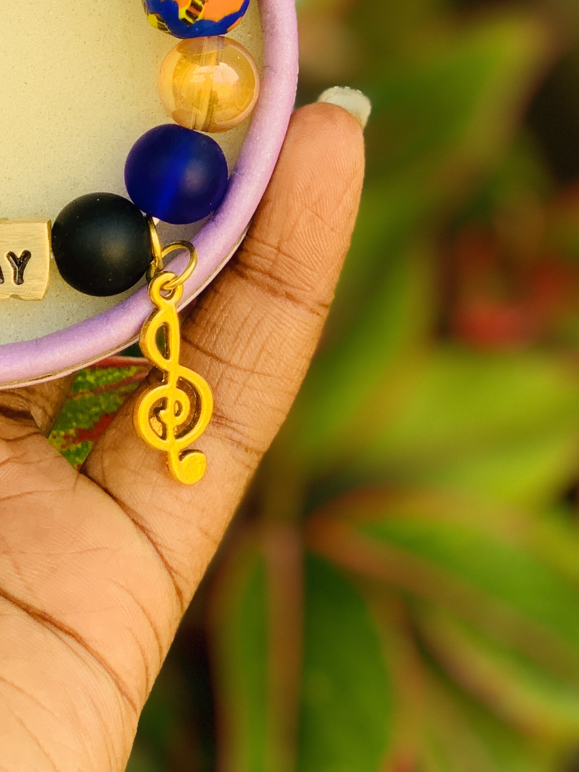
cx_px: -44
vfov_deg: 16.7
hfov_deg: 12.7
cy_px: -33
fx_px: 2565
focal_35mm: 115
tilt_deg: -20.0
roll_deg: -0.4
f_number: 2.4
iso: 20
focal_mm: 6
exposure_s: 1/122
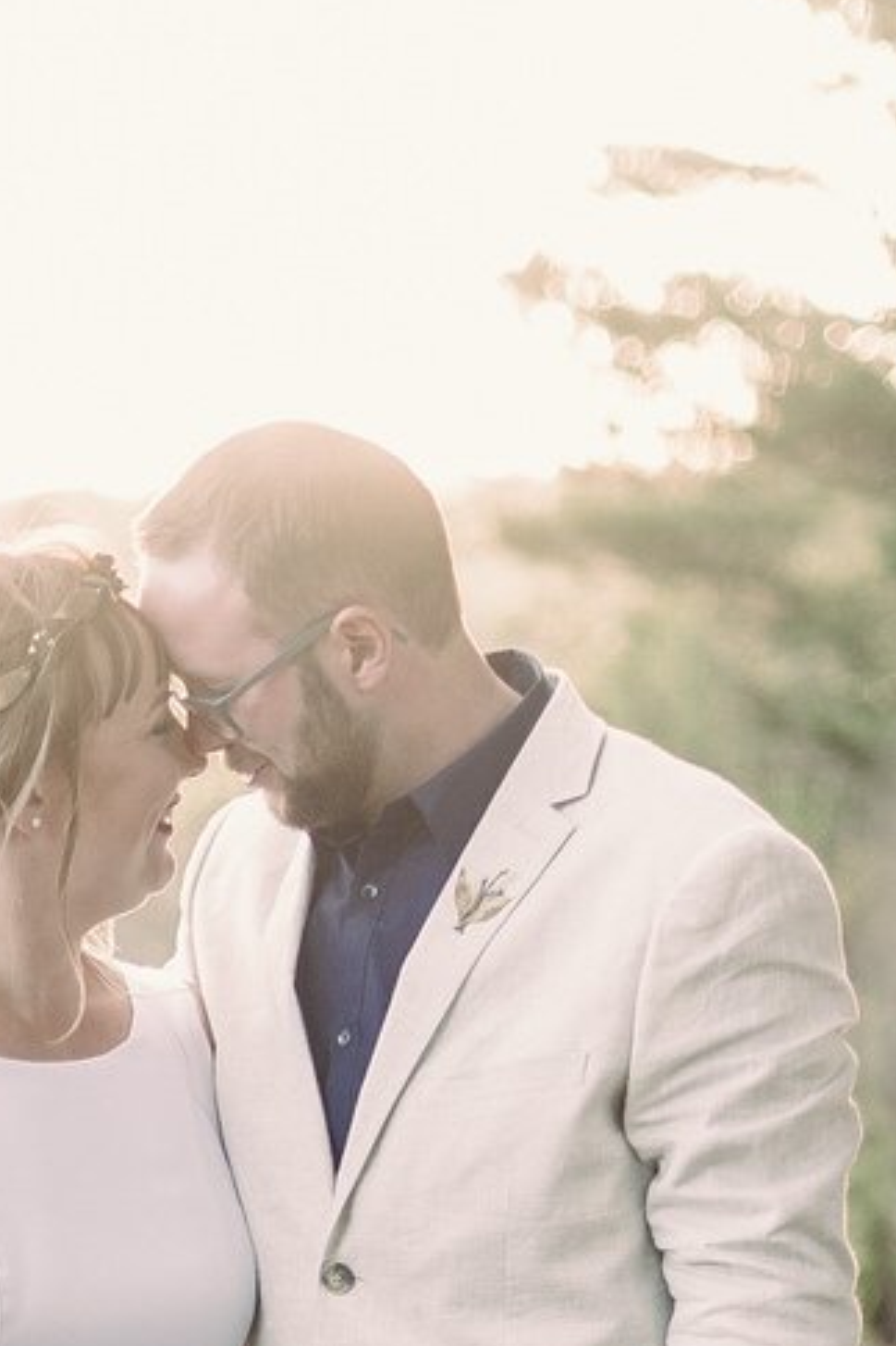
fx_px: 6164
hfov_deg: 8.2
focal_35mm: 165
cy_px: 1876
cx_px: -157
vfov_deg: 12.0
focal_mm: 50
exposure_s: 1/500
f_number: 2
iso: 320
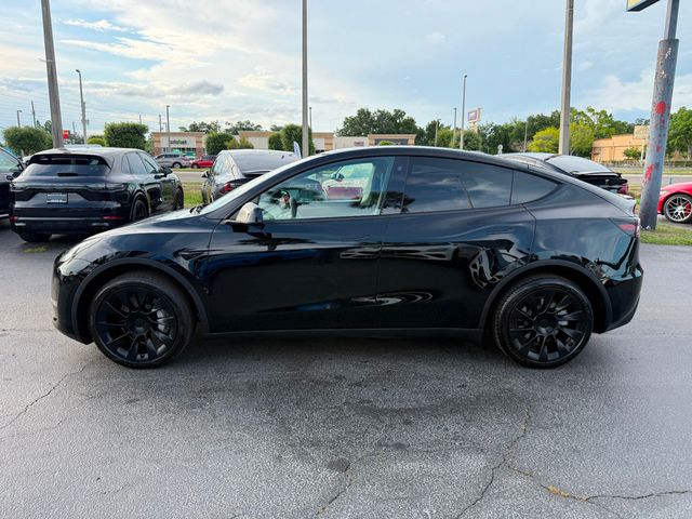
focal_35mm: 24
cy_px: 260
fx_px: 480
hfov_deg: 71.6
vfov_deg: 56.8
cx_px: 346
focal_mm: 6.76
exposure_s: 1/1091
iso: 100
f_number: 1.78
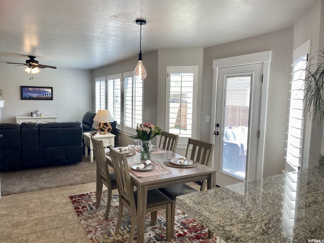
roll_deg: -1.9
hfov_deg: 67.3
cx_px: 162
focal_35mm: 26
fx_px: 243
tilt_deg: -6.3
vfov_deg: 53.1
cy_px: 122
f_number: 1.8
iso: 40
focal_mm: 4.25
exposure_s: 1/120
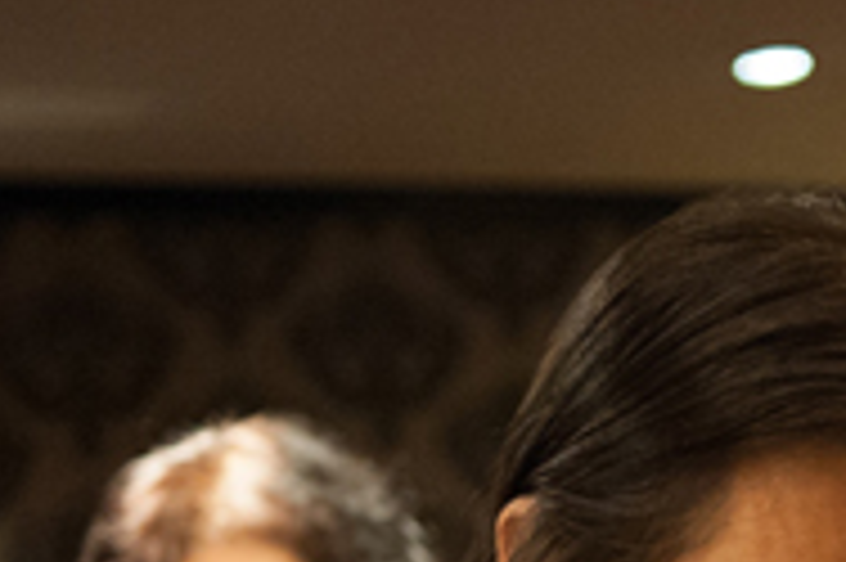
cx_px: 788
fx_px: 2794
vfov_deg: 11.2
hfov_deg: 16.9
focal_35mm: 119
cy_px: 755
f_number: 2.8
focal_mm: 35
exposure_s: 1/100
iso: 3200
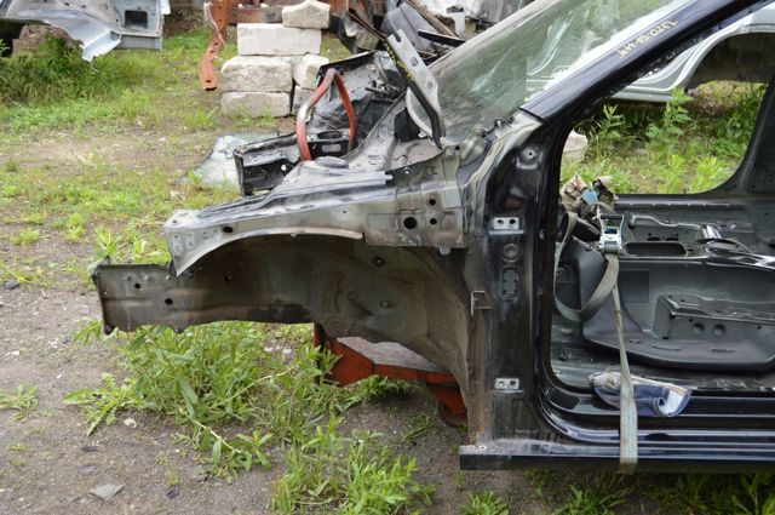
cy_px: 258
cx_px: 388
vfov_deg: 34.1
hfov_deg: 49.6
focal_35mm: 39
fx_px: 839
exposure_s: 1/125
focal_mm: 26
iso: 160
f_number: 5.6
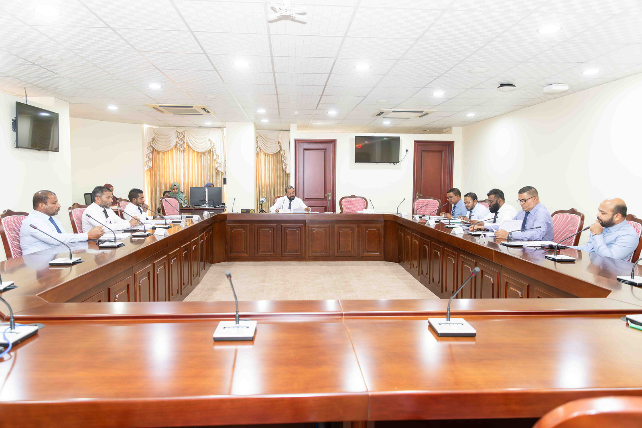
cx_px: 321
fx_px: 431
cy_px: 214
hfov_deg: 73.3
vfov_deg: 52.8
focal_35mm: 24
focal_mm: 24
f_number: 4
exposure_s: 1/100
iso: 2000
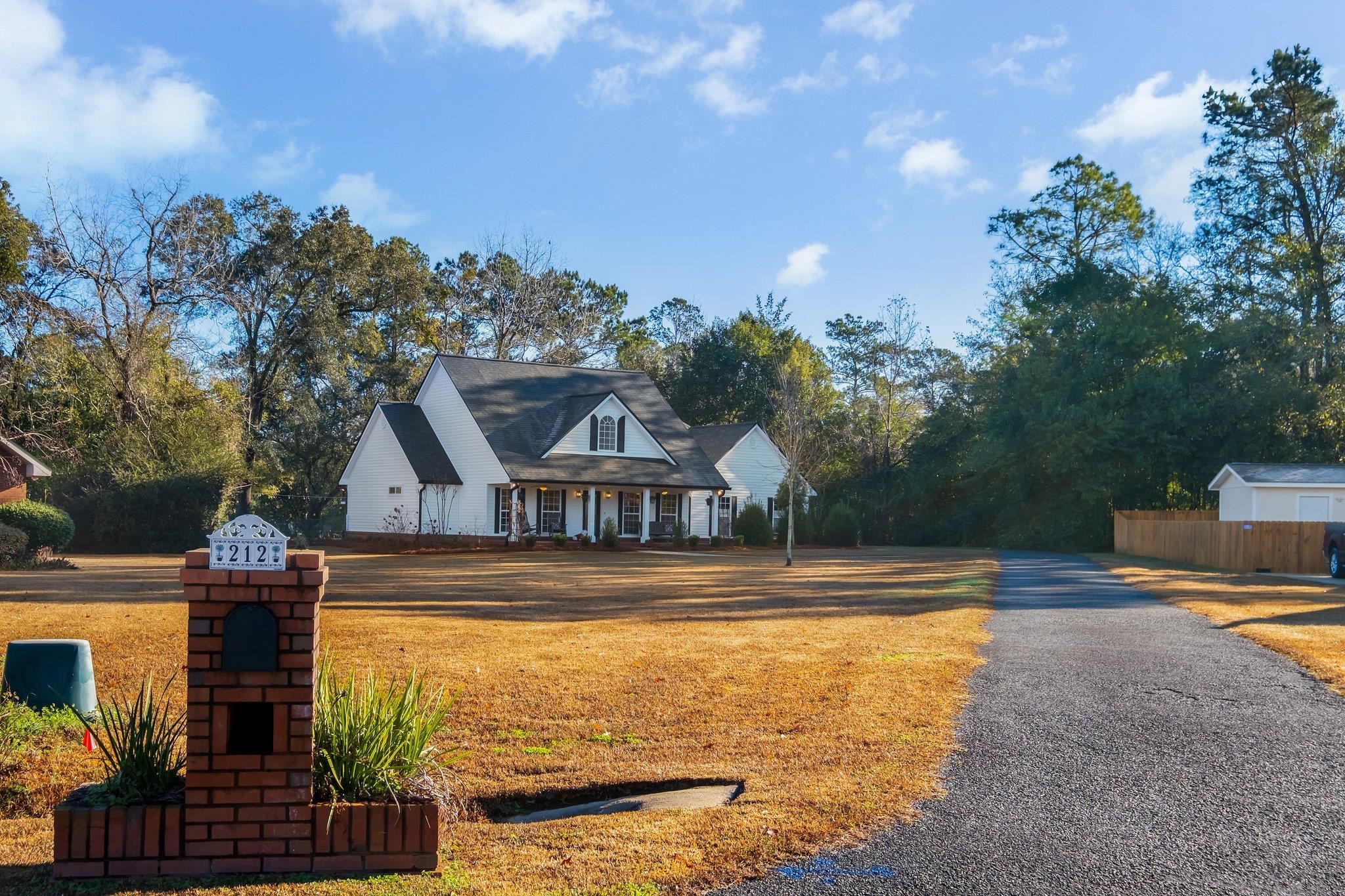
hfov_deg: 53.1
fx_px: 1345
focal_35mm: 36
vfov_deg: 36.9
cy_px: 448
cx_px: 672
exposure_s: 1/350
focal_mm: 24
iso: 400
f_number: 8
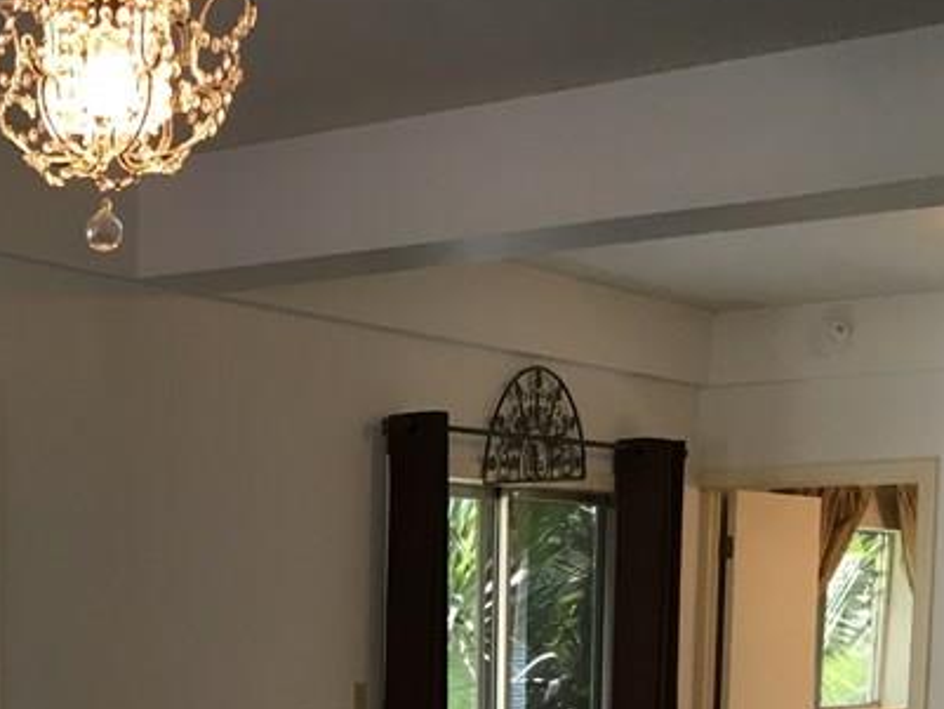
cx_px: -26
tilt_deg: -6.4
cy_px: 831
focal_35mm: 74
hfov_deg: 24.9
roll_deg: -0.5
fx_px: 2019
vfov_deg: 18.9
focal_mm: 4.15
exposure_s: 1/30
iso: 32
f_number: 2.2
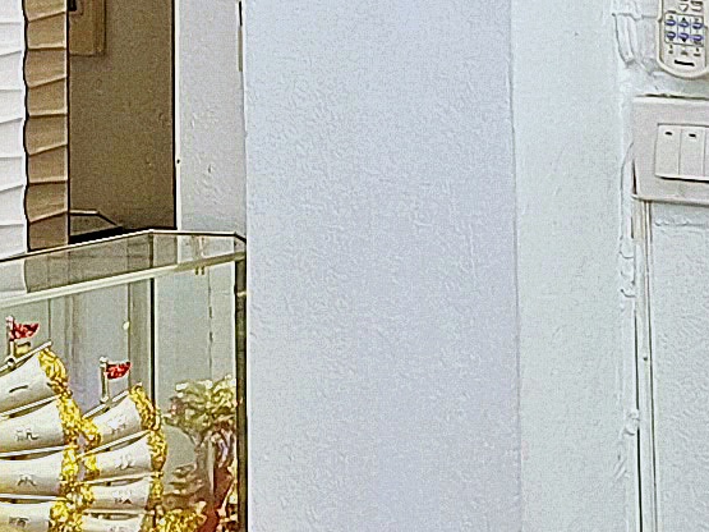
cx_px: 654
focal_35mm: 169
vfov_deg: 8.1
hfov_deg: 11.6
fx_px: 3461
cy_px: -755
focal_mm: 5.54
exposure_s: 1/50
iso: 80
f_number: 1.8
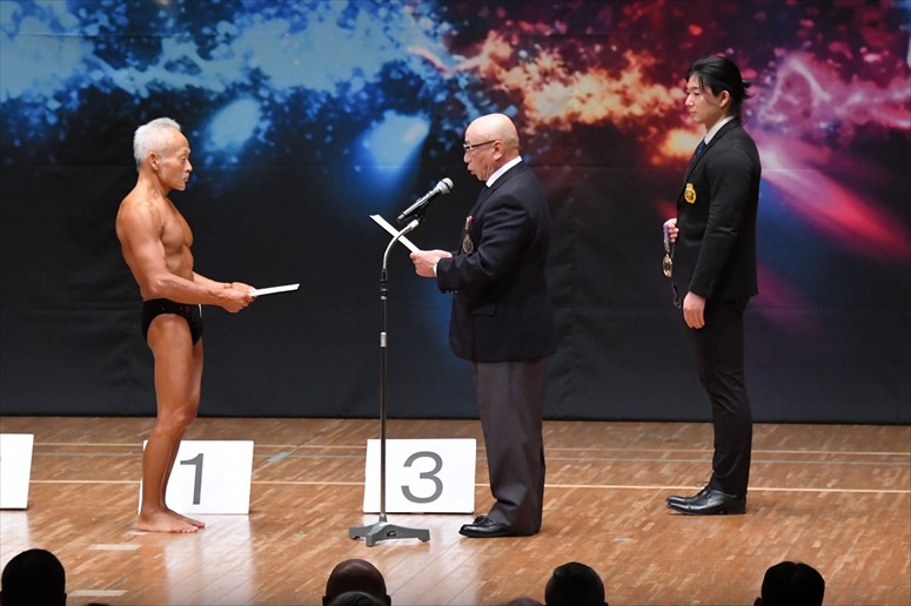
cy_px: 303
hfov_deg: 8.1
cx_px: 456
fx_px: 6450
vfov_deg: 5.4
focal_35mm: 255
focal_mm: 170
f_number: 5.6
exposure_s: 1/400
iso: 6400
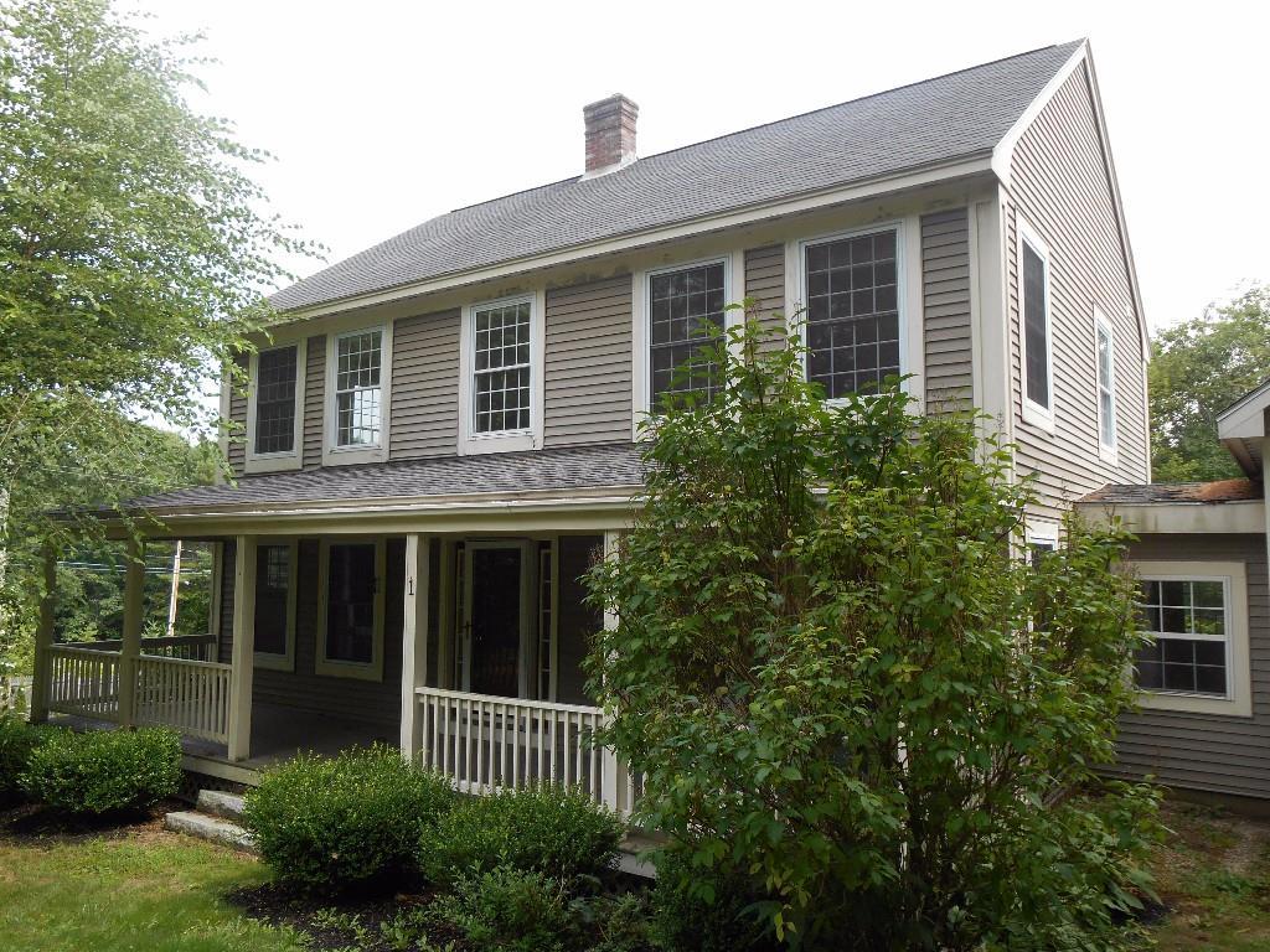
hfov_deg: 67.3
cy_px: 476
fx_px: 954
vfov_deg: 53.1
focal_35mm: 26
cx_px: 635
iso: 80
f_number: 3.4
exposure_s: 1/250
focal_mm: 4.7
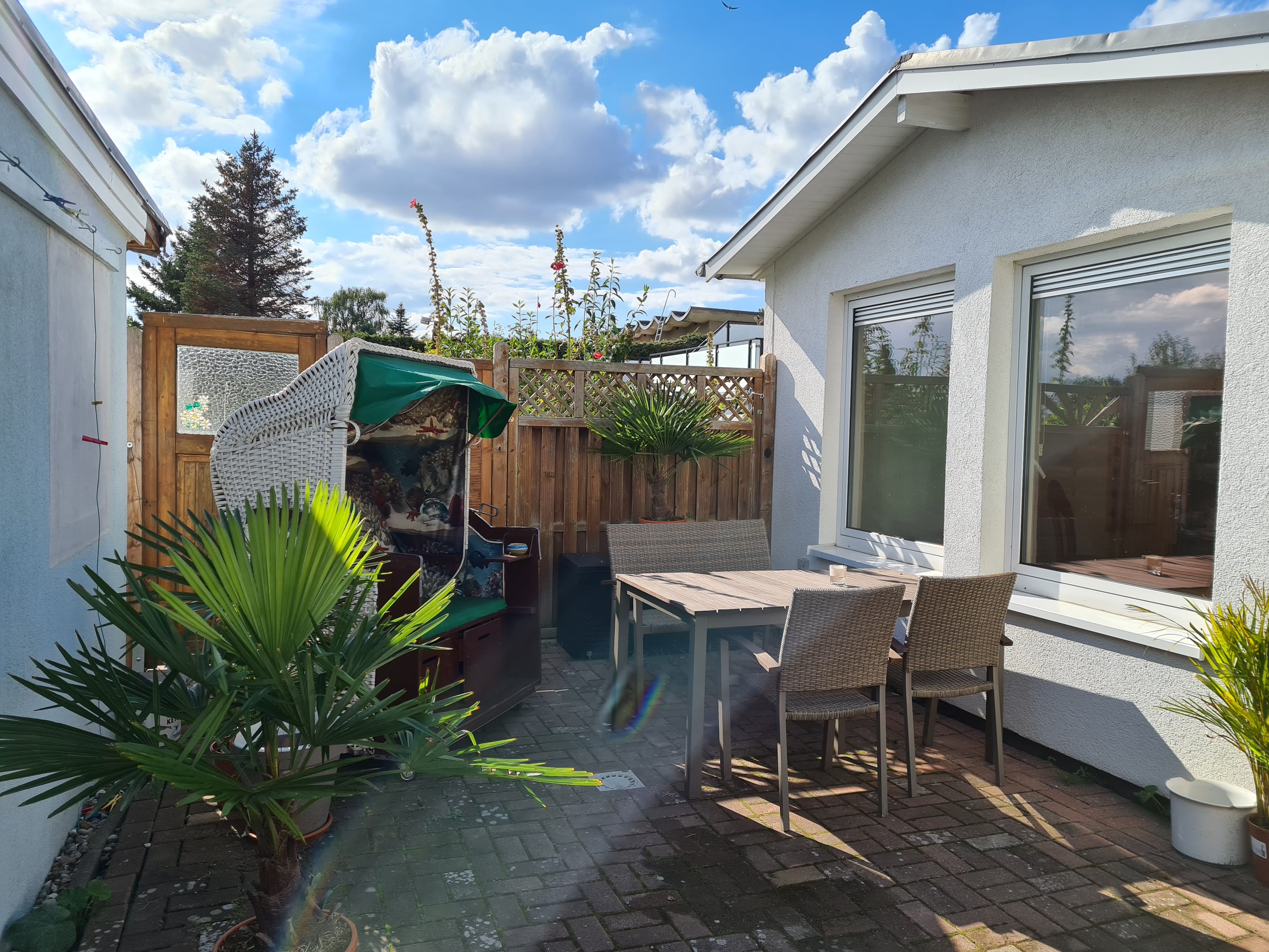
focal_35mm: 26
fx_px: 953
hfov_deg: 67.3
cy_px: 476
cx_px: 634
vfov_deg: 53.1
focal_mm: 5.4
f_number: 1.8
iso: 50
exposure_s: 1/2328
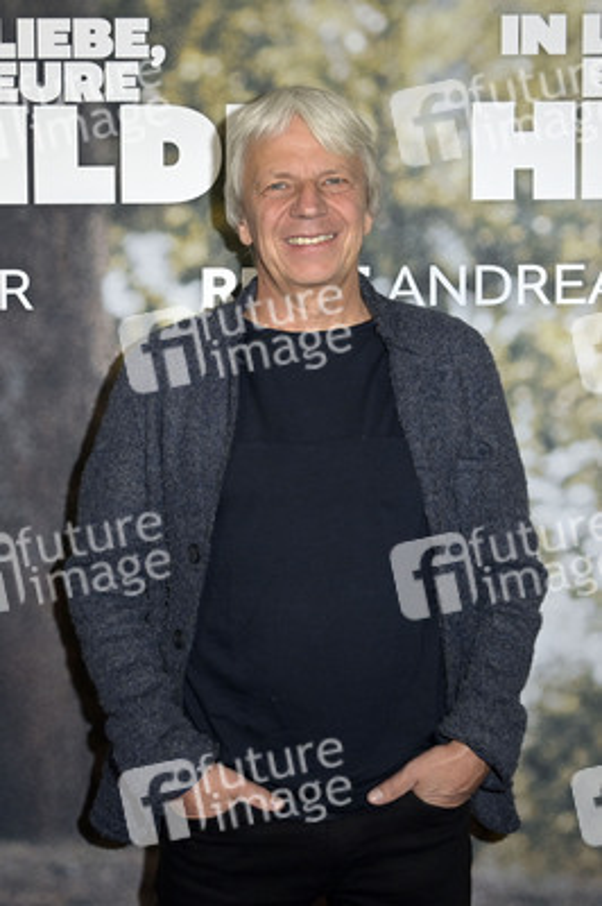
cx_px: 301
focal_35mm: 35
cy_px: 453
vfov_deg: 54.5
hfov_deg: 37.8
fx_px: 879
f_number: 5.6
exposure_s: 1/250
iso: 640
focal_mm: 35
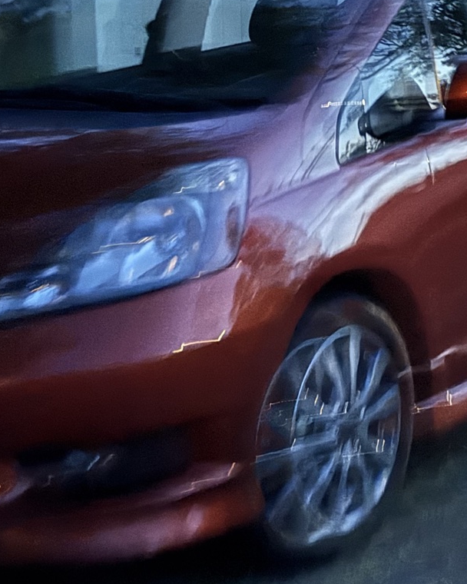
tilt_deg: -5.9
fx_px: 1918
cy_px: 142
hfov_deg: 13.9
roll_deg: +2.4
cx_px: 326
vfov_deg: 17.2
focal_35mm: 111
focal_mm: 6.76
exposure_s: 1/2
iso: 800
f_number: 1.78
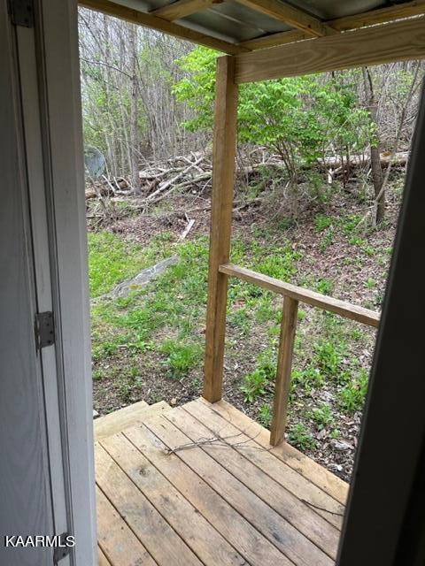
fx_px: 393
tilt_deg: -17.6
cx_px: 212
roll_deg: -2.6
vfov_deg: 71.6
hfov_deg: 56.8
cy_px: 283
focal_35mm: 24
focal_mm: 6.86
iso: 80
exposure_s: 1/437
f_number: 1.78
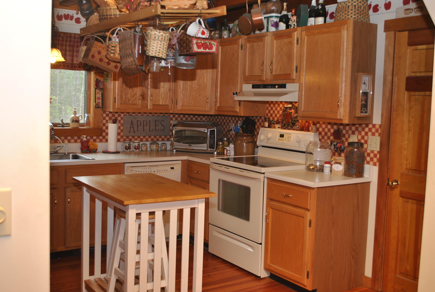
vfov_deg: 34.4
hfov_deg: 49.5
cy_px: 146
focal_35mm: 39
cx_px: 218
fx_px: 472
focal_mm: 26
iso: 200
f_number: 4.2
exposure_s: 1/60
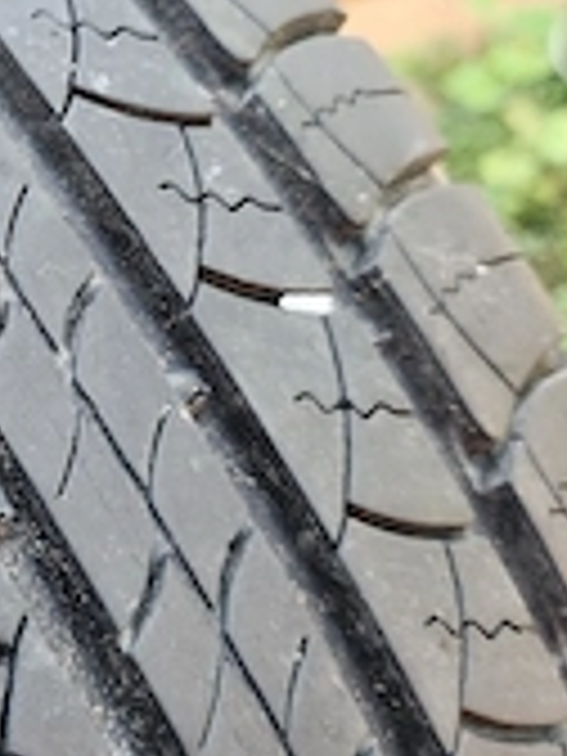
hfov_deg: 24.1
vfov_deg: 33.6
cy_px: 292
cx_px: -50
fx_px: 1245
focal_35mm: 57
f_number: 1.8
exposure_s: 1/101
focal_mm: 5
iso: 200
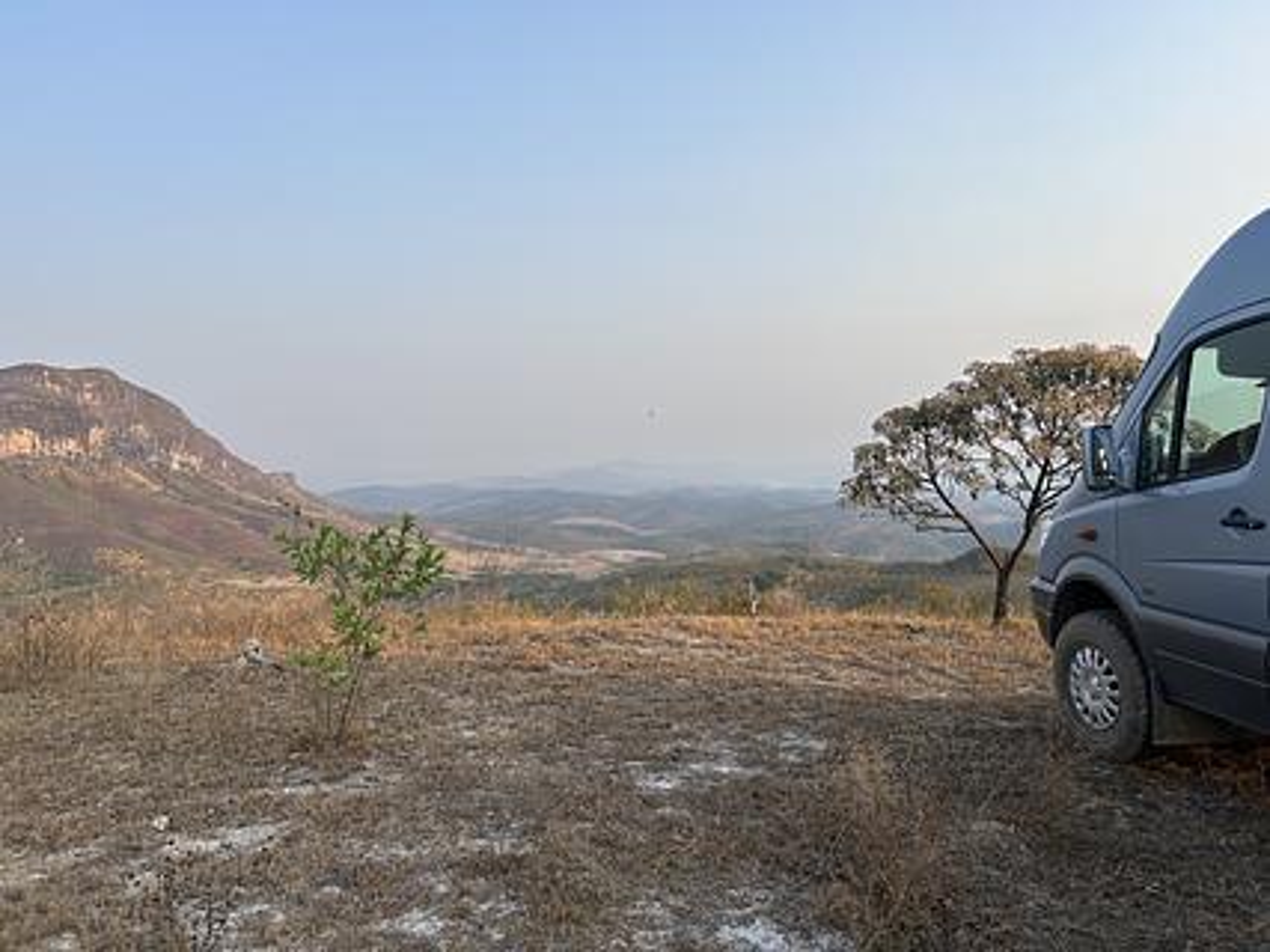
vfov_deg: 53.0
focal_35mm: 26
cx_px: 635
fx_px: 954
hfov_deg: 67.3
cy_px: 476
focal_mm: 5.7
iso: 50
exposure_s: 1/1412
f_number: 1.5
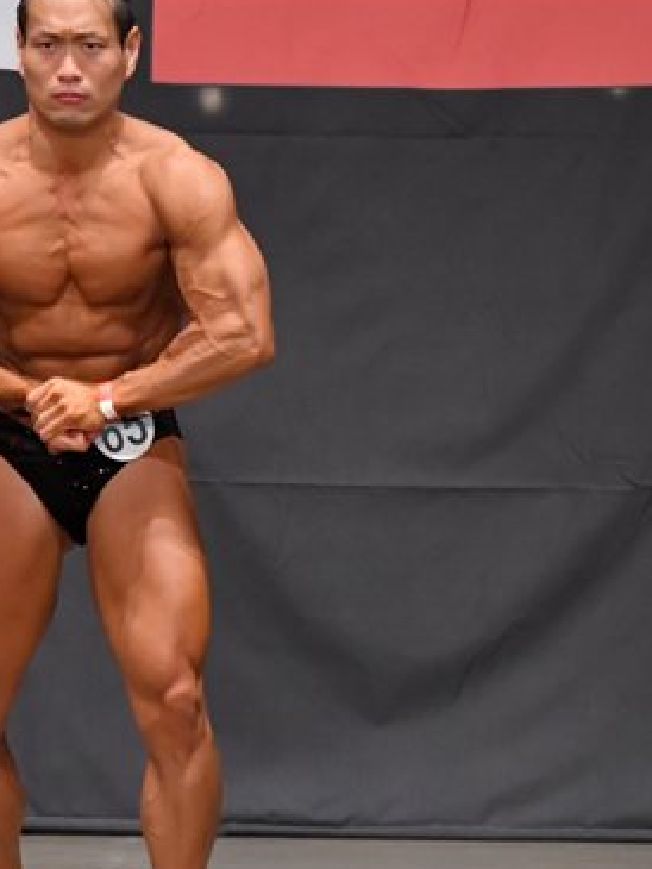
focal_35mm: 459
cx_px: 206
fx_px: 11520
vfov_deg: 4.3
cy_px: 488
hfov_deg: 3.2
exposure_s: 1/400
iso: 6400
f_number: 5.6
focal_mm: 150
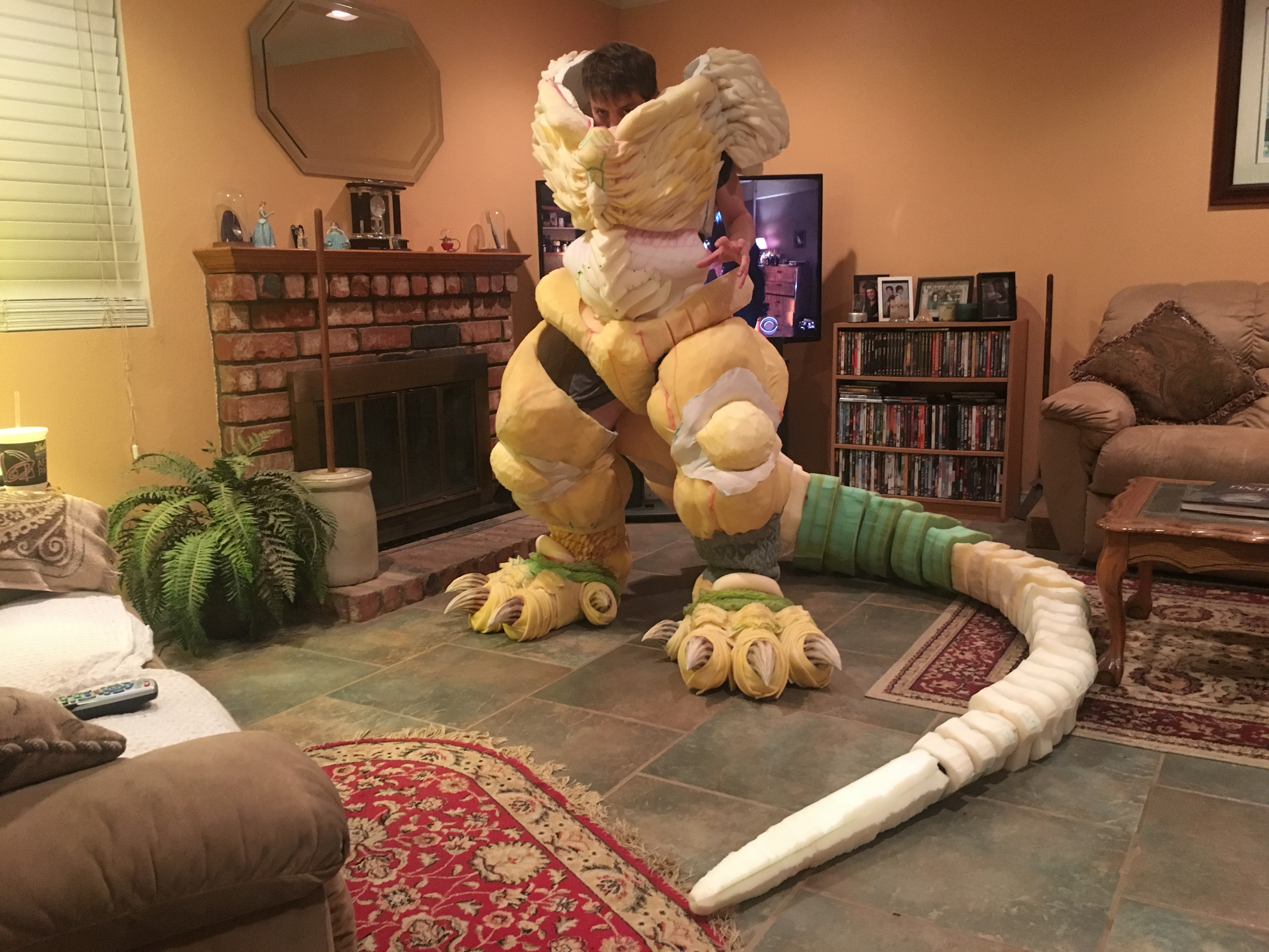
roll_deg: +0.9
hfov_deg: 61.7
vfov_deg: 48.2
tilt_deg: -9.8
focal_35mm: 29
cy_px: 476
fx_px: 1063
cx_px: 634
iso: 200
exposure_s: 1/15
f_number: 2.2
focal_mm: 4.15
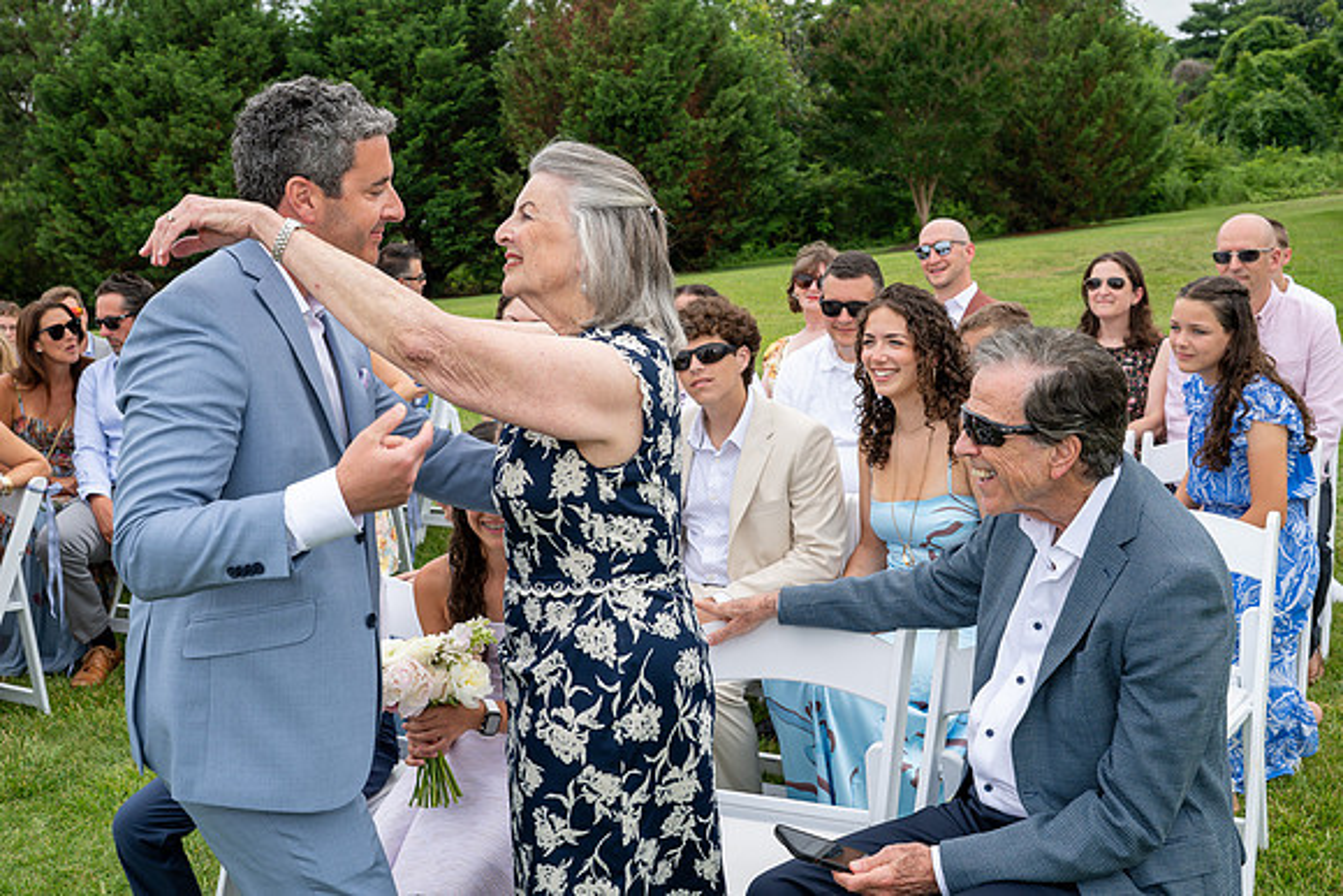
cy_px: 369
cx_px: 613
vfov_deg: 30.7
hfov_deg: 44.8
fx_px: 1628
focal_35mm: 44
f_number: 7.1
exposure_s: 1/250
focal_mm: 36
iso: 140
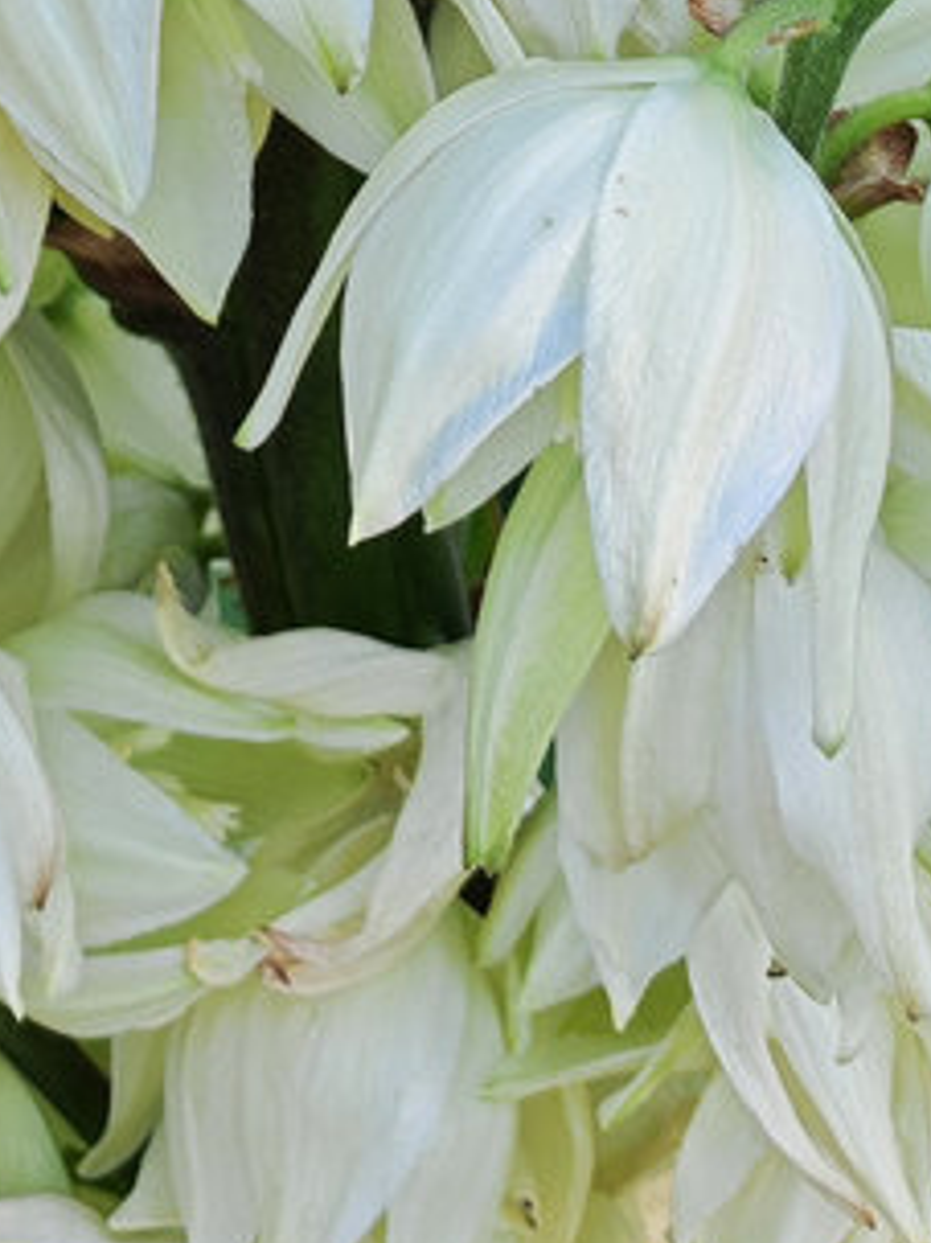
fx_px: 7967
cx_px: 349
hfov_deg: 6.7
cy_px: -1112
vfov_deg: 8.5
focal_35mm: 222
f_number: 1.9
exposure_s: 1/100
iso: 64
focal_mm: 6.12
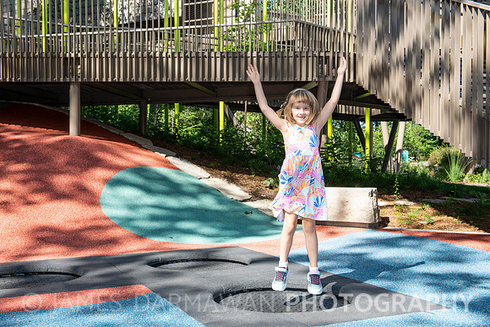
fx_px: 572
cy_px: 164
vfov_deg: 31.9
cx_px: 245
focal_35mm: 42
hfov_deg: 46.4
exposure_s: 1/200
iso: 100
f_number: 8
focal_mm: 42
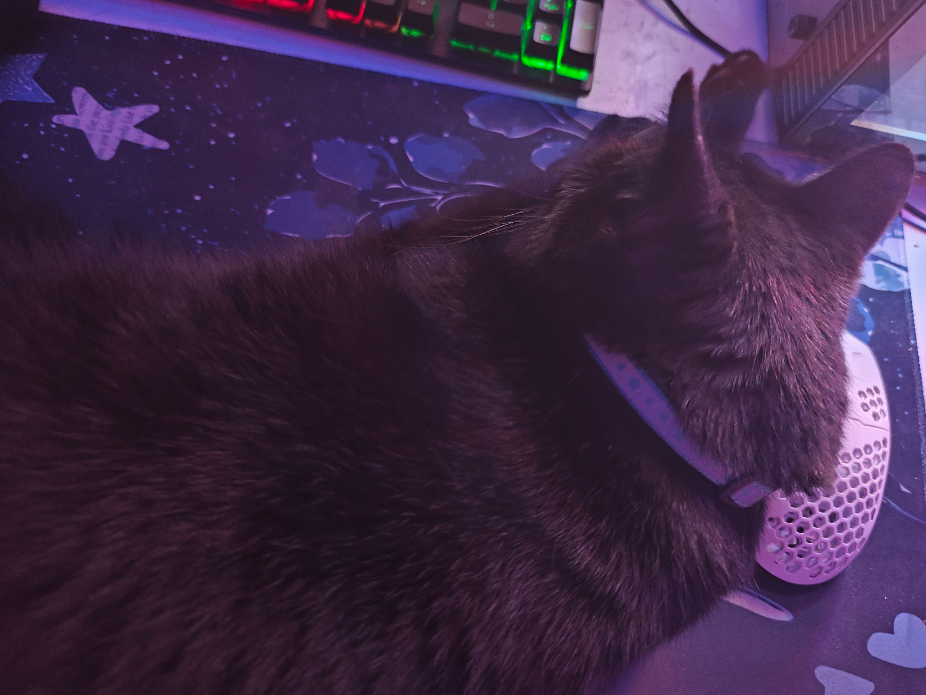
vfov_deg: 58.9
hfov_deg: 73.9
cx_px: 463
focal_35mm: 23
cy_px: 348
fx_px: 615
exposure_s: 1/10
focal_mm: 6.19
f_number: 1.65
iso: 5000
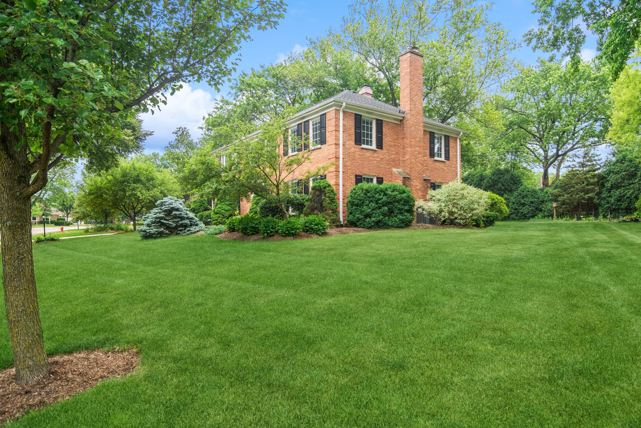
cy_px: 214
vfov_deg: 67.4
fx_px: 320
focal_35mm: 18
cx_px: 320
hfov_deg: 90.0
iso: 200
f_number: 9
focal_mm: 12
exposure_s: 1/250
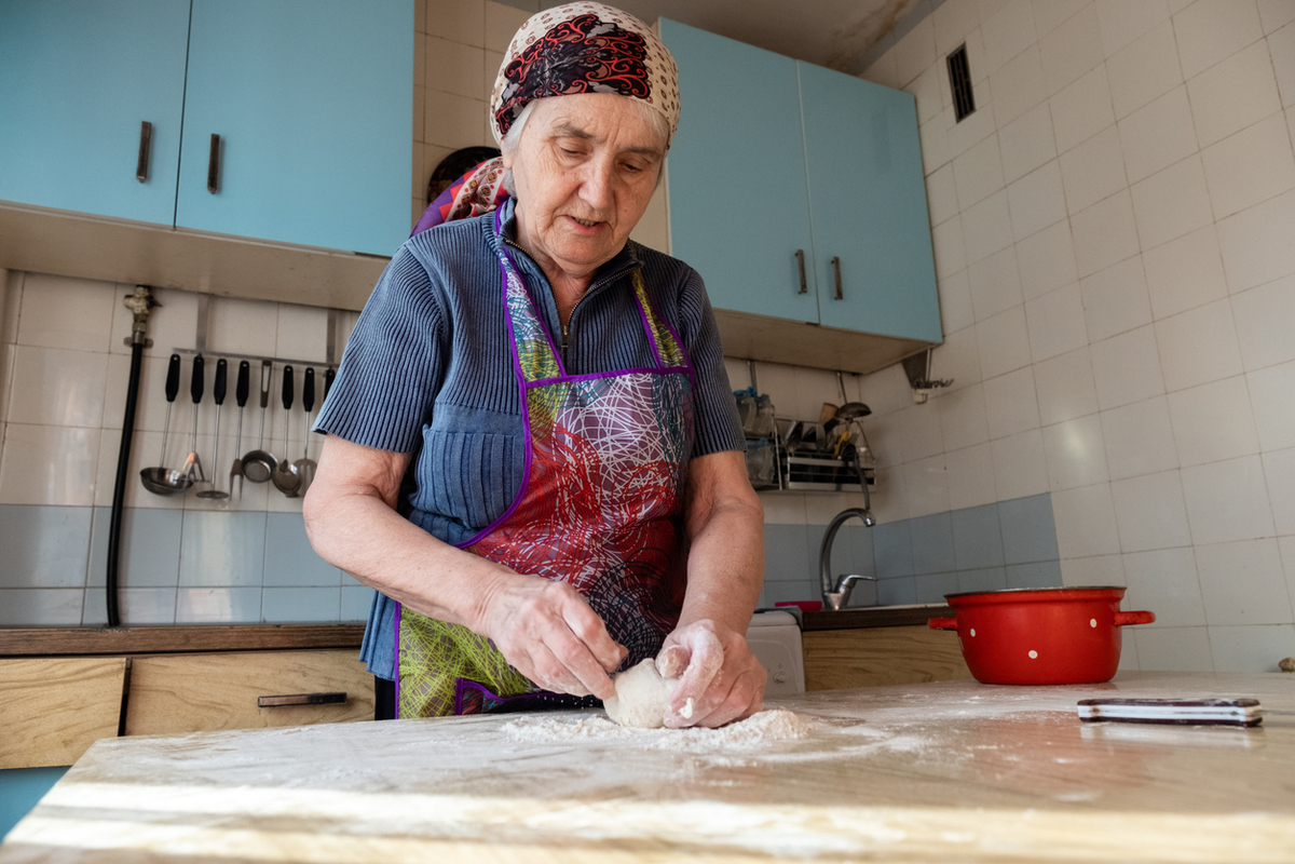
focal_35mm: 24
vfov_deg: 53.1
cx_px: 648
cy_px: 432
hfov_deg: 73.7
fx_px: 863
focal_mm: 16
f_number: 4
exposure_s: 1/250
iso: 1000
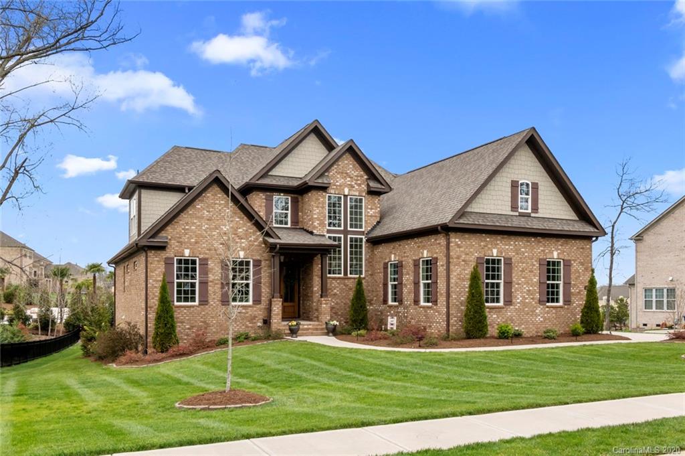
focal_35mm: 30
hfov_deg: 62.0
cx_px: 342
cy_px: 228
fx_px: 570
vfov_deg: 43.5
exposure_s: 1/320
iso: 640
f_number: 13
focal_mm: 20
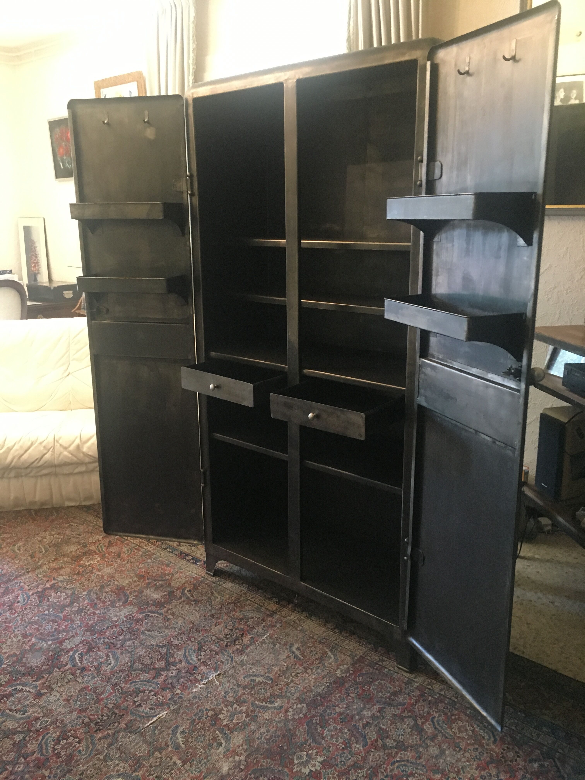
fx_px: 653
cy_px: 390
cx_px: 292
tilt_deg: -14.8
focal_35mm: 29
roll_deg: +2.0
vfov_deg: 61.7
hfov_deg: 48.2
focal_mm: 4.15
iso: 200
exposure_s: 1/20
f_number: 2.2
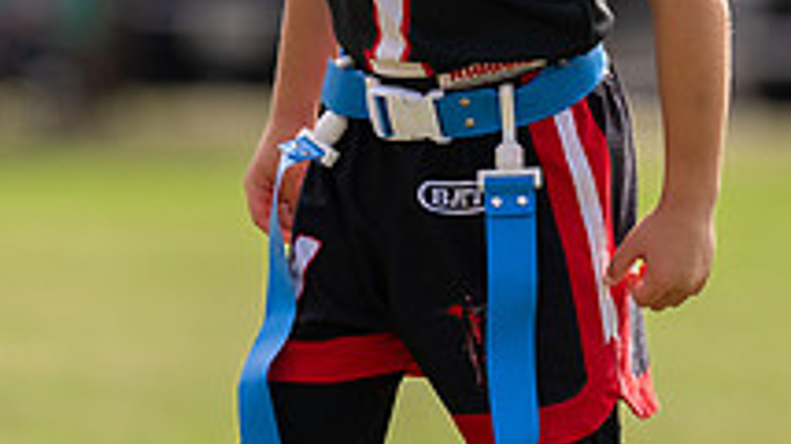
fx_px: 17228
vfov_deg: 1.5
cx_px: 505
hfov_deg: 2.6
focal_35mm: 822
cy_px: -71
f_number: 2.8
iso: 100
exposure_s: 1/1600
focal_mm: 200
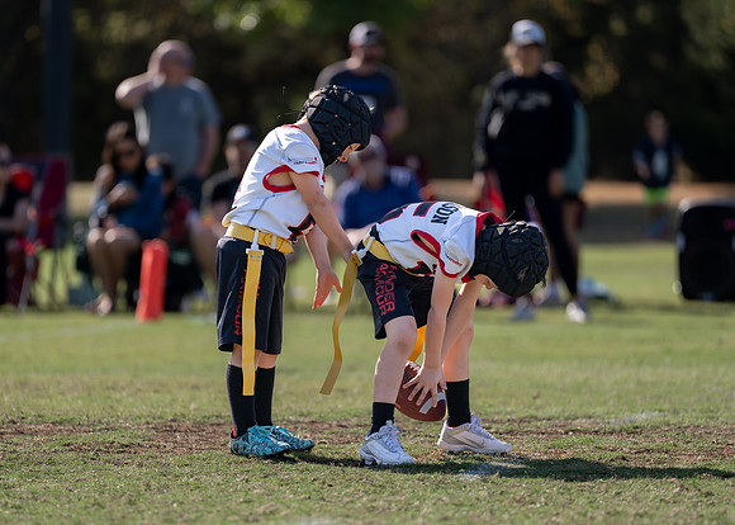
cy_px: 279
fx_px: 5135
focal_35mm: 246
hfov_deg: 8.2
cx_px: 330
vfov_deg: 5.8
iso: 100
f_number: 2.8
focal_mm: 200
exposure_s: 1/800
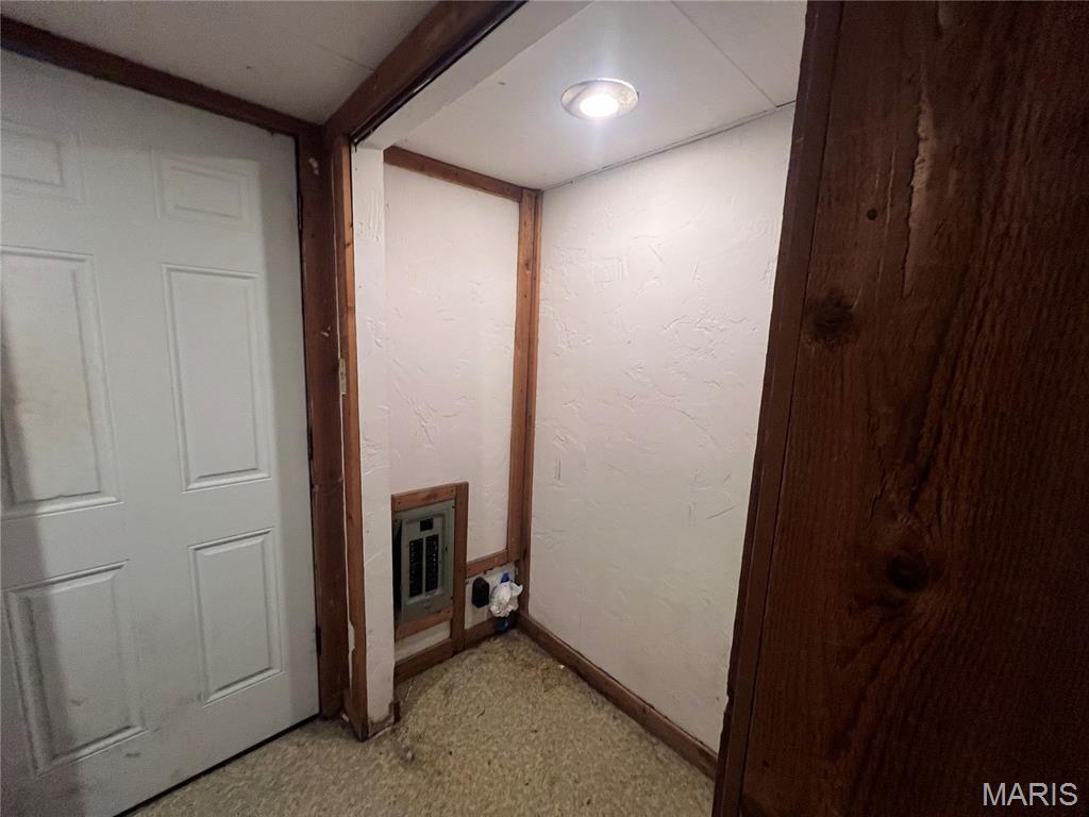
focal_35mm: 13
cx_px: 544
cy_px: 408
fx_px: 409
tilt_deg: -8.8
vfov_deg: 89.9
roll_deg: -2.6
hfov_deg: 106.2
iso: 400
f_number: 1.8
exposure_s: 1/60
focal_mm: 1.57
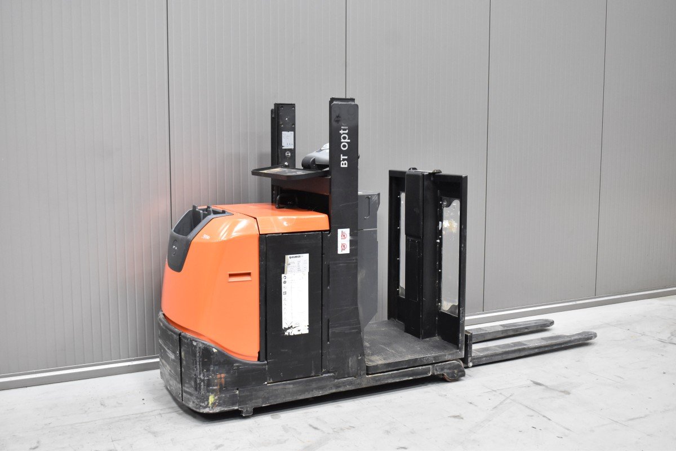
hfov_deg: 49.6
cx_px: 338
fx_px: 732
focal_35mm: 39
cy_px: 226
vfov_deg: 34.2
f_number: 5
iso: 1600
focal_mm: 26
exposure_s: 1/25
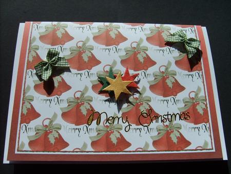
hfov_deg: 52.6
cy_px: 87
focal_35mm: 35
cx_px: 116
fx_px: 234
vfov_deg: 40.7
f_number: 2.8
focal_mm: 5.8
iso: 50
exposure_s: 1/1000
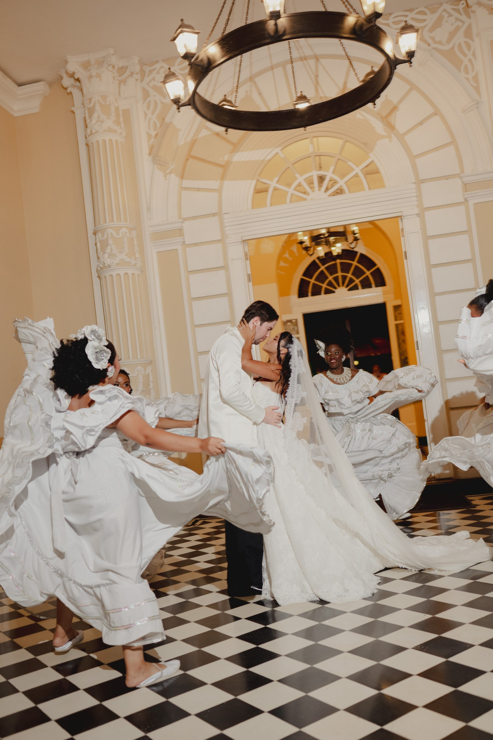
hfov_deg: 37.9
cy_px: 370
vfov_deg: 54.4
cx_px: 246
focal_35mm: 35
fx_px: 719
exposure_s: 1/100
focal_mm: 35
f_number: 2.2
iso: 1000
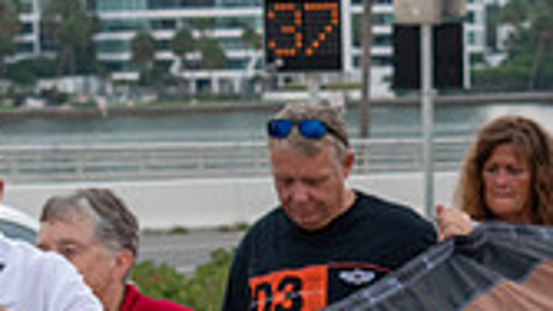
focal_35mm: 300
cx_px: 543
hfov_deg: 7.2
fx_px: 4400
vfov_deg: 4.0
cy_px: 333
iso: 400
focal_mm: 55
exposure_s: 1/200
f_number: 8
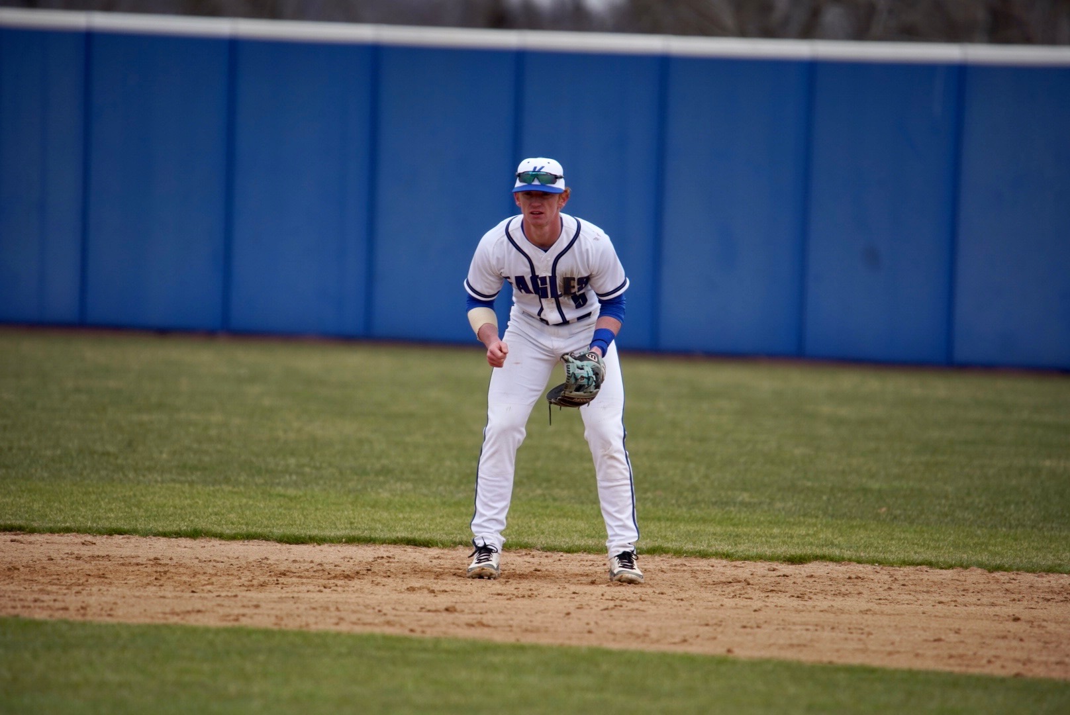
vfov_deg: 2.3
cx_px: 535
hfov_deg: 3.4
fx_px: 17846
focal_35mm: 600
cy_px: 358
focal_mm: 600
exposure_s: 1/1000
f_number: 6.3
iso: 500
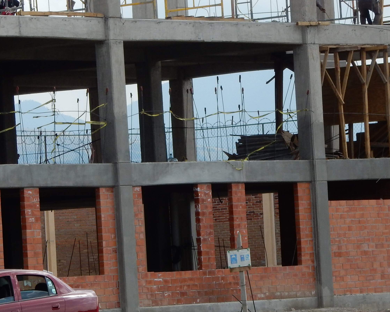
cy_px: 63
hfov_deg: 5.8
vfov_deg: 4.7
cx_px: 111
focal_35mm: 331
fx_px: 3820
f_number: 6
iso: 125
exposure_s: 1/320
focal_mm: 29.2
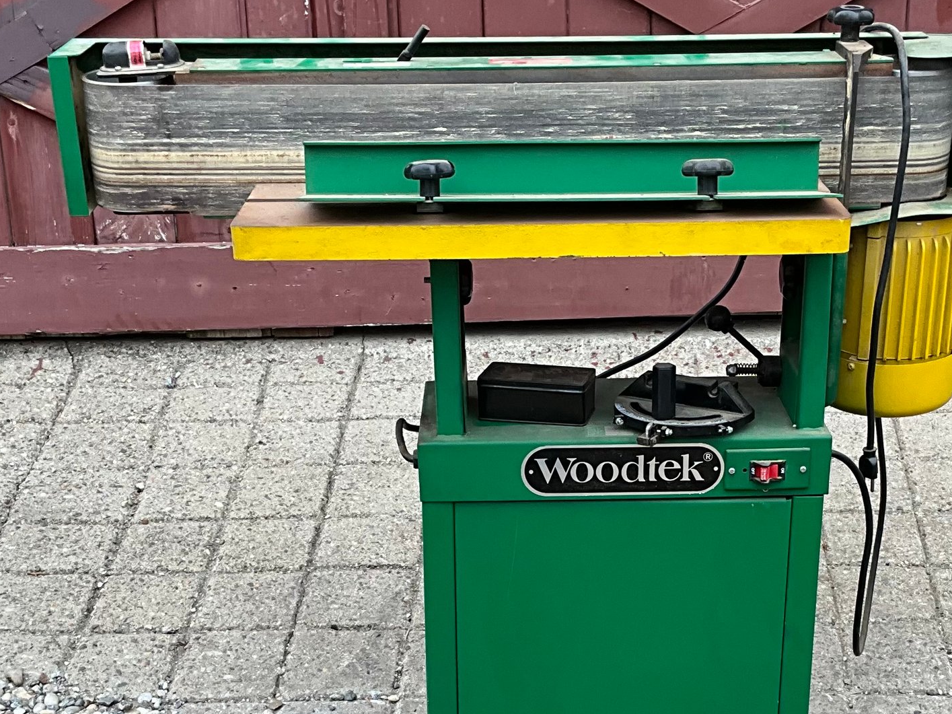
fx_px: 1127
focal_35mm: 41
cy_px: 460
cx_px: 504
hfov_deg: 45.8
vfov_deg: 34.9
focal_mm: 3
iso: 25
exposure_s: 1/287
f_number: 1.8
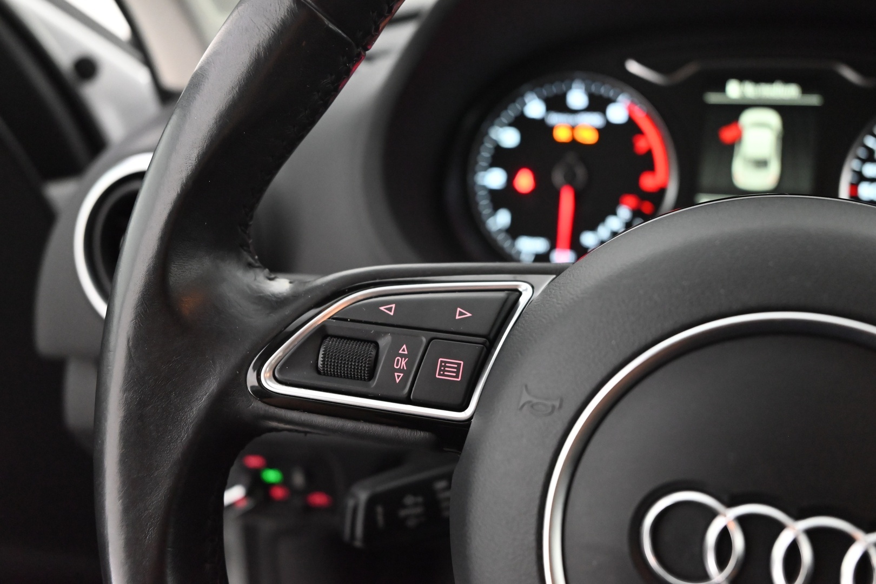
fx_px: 827
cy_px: 292
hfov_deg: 55.8
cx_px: 438
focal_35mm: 34
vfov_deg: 38.9
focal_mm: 34
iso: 7200
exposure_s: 1/60
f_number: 5
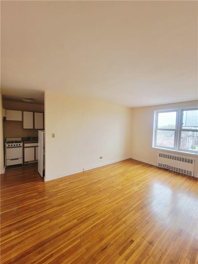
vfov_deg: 106.2
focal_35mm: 13
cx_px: 99
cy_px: 132
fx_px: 99
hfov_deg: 89.9
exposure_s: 1/60.2
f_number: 2.2
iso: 80
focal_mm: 2.2
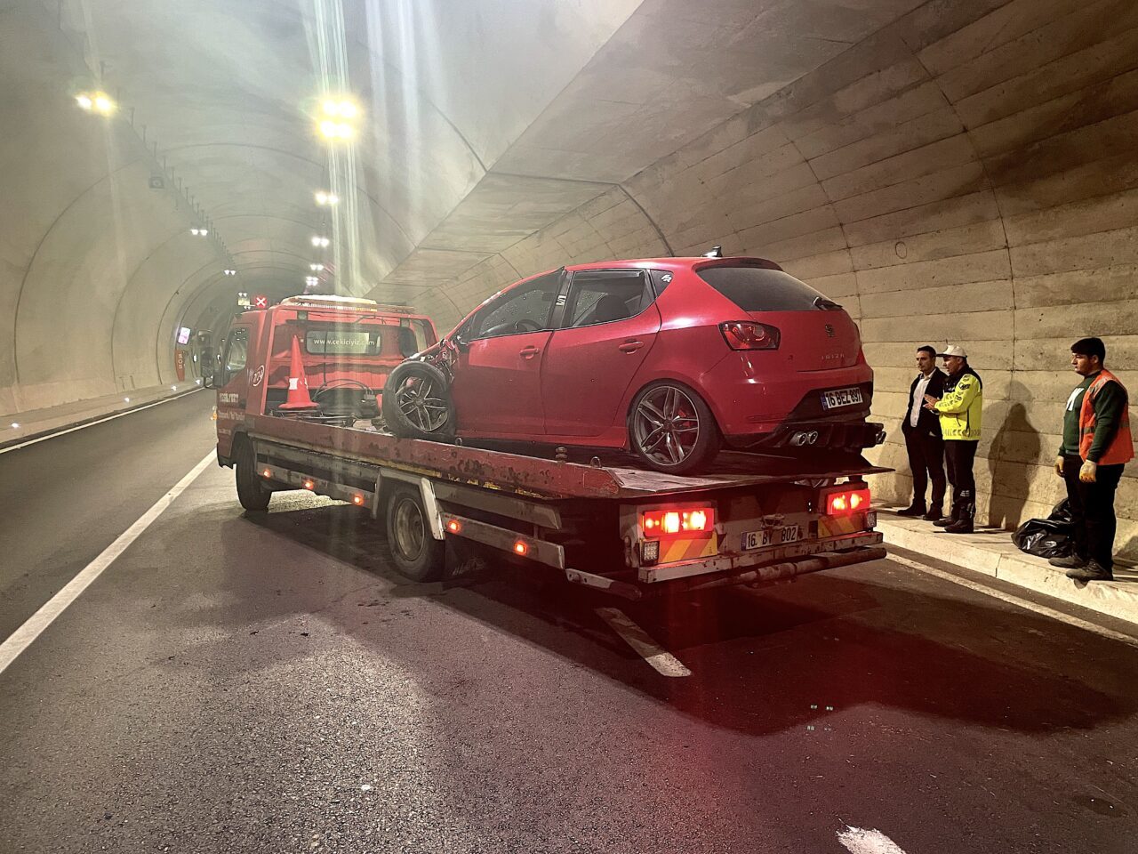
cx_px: 569
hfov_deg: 67.3
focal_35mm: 26
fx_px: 855
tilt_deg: -0.2
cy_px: 427
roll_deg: -1.0
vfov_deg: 53.1
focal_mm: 4.2
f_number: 1.6
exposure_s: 1/60
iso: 320
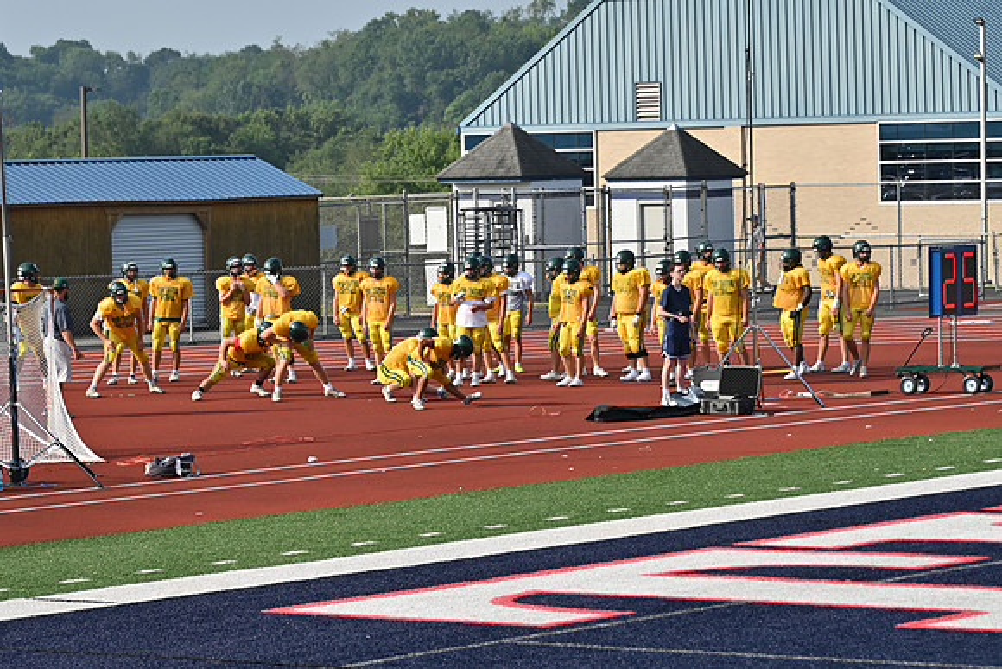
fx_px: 4844
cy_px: 334
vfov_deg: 7.9
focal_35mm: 174
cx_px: 501
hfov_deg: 11.8
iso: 110
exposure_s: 1/800
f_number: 5.6
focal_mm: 116
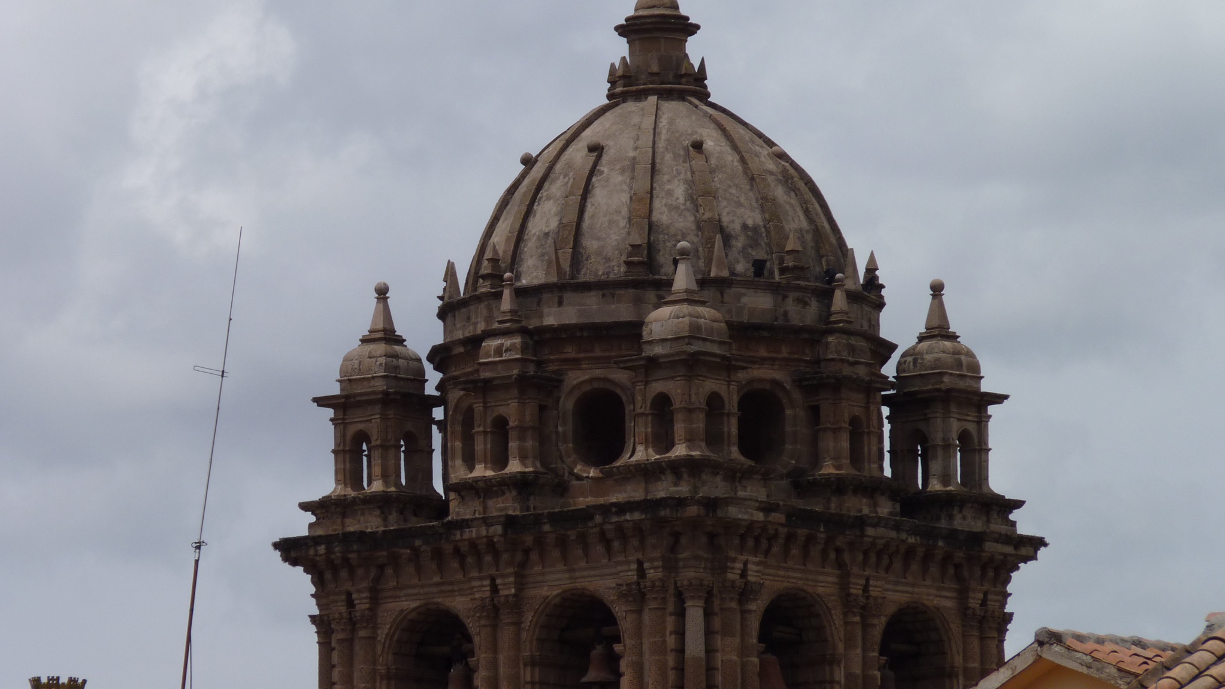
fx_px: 10134
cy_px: 277
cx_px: 613
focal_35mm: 312
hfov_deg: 6.9
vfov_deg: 3.9
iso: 80
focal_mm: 50.8
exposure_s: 1/500
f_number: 7.1
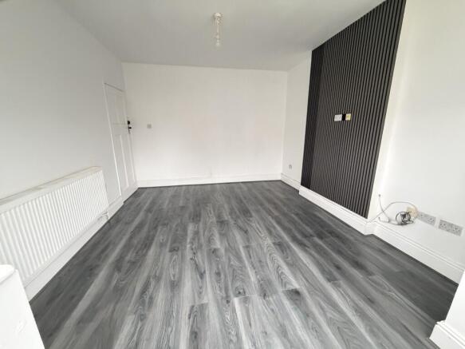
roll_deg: +0.5
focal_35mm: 14
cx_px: 232
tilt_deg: -13.9
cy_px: 174
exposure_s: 1/60
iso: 800
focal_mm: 2.22
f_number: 2.2
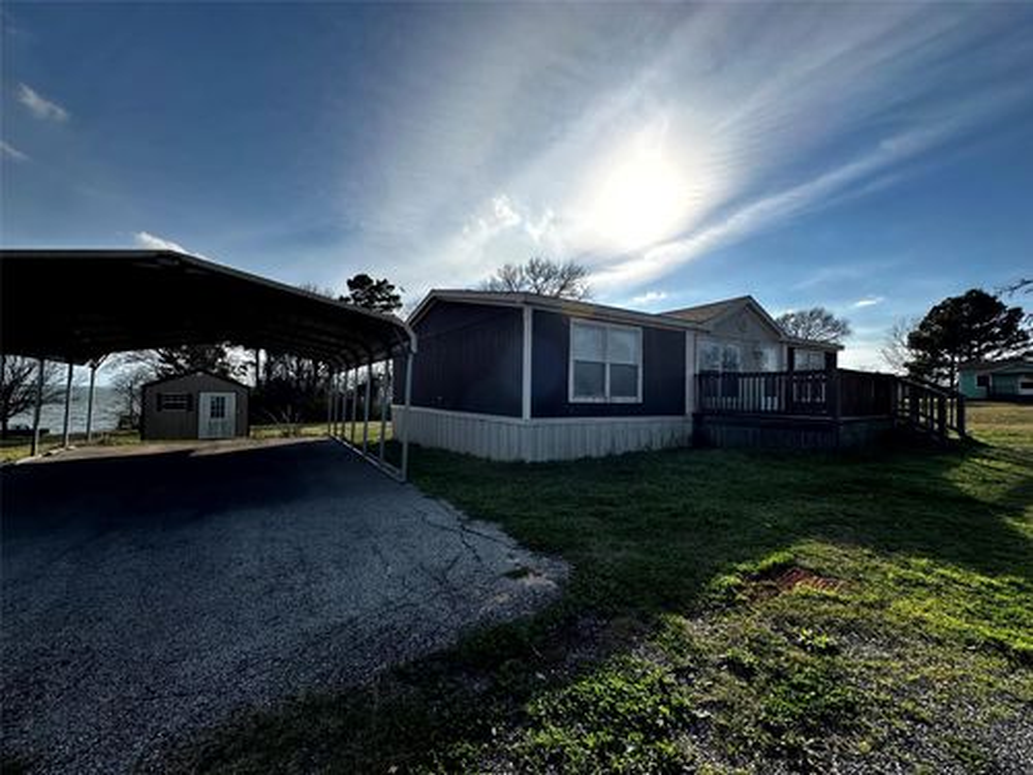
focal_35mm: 14
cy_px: 388
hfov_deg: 102.1
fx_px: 418
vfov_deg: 85.7
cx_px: 516
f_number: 2.2
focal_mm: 2.22
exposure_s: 1/2618
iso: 50
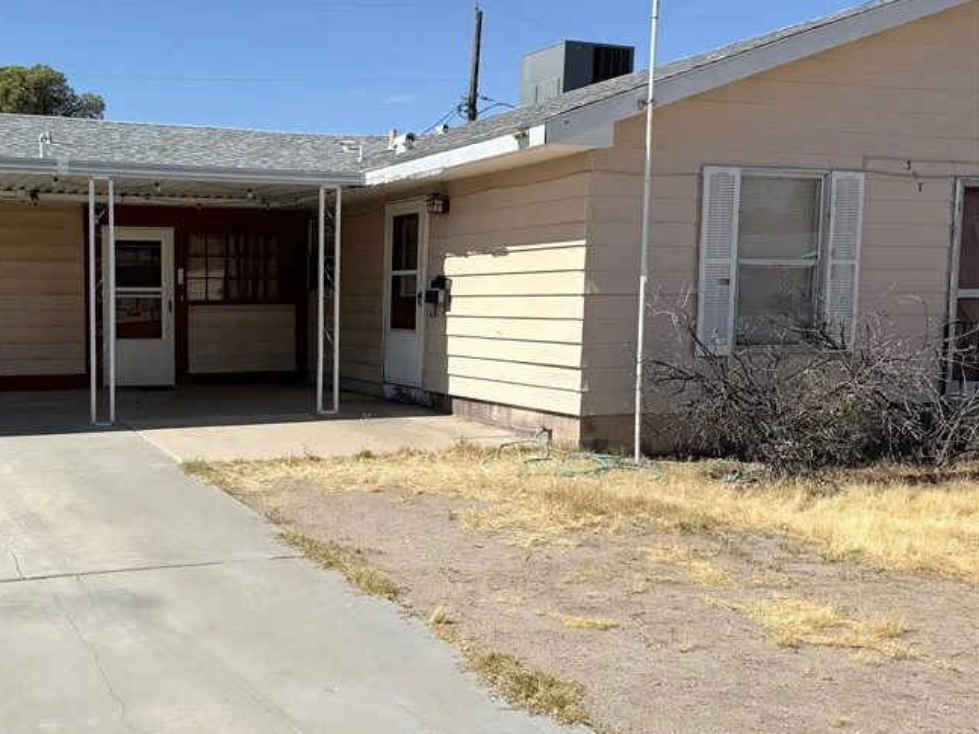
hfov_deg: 46.6
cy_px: 389
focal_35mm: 38
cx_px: 209
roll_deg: -0.3
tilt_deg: -4.6
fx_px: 1075
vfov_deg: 37.7
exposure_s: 1/8130
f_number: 1.78
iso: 80
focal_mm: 6.76
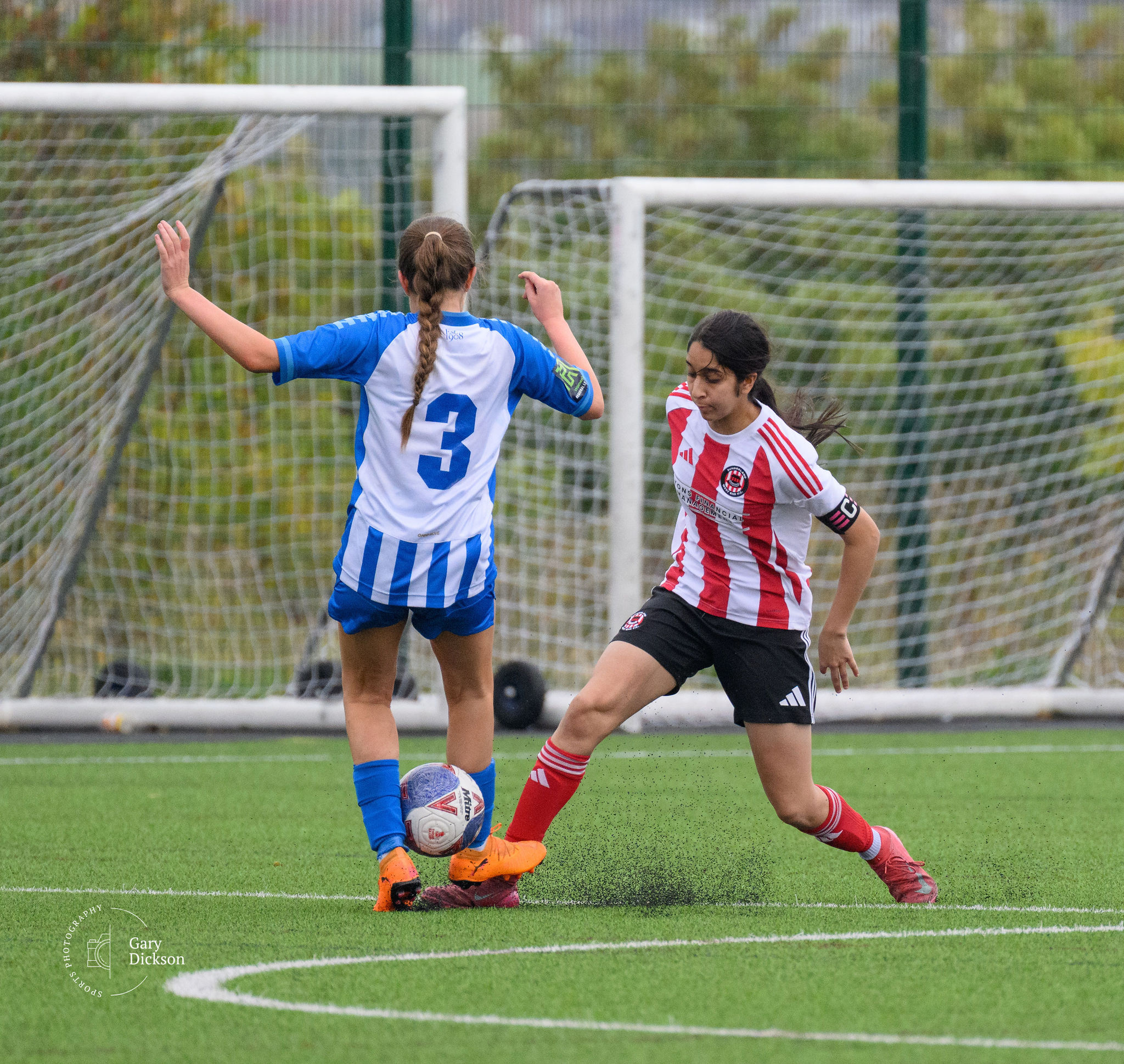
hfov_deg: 2.3
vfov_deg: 2.2
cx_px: 943
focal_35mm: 766
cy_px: 627
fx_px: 27414
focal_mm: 400
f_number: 5.6
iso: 2500
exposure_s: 1/1250
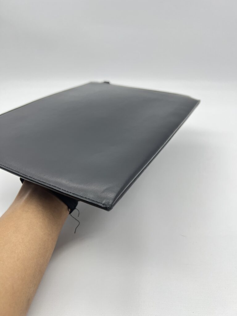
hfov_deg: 53.1
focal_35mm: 26
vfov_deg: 67.3
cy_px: 158
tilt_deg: -33.4
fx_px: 237
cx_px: 118
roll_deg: +1.1
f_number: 1.5
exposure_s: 1/100
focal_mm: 5.7
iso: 40
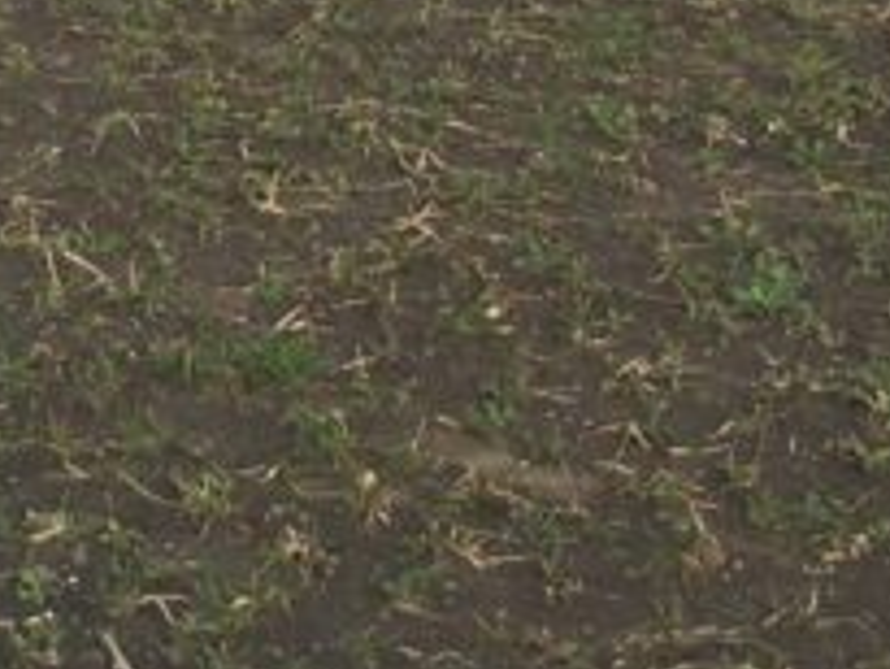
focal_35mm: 145
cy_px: -61
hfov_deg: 13.5
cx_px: 195
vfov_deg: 10.1
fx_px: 3730
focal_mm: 4.15
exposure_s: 1/1276
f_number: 2.2
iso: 32
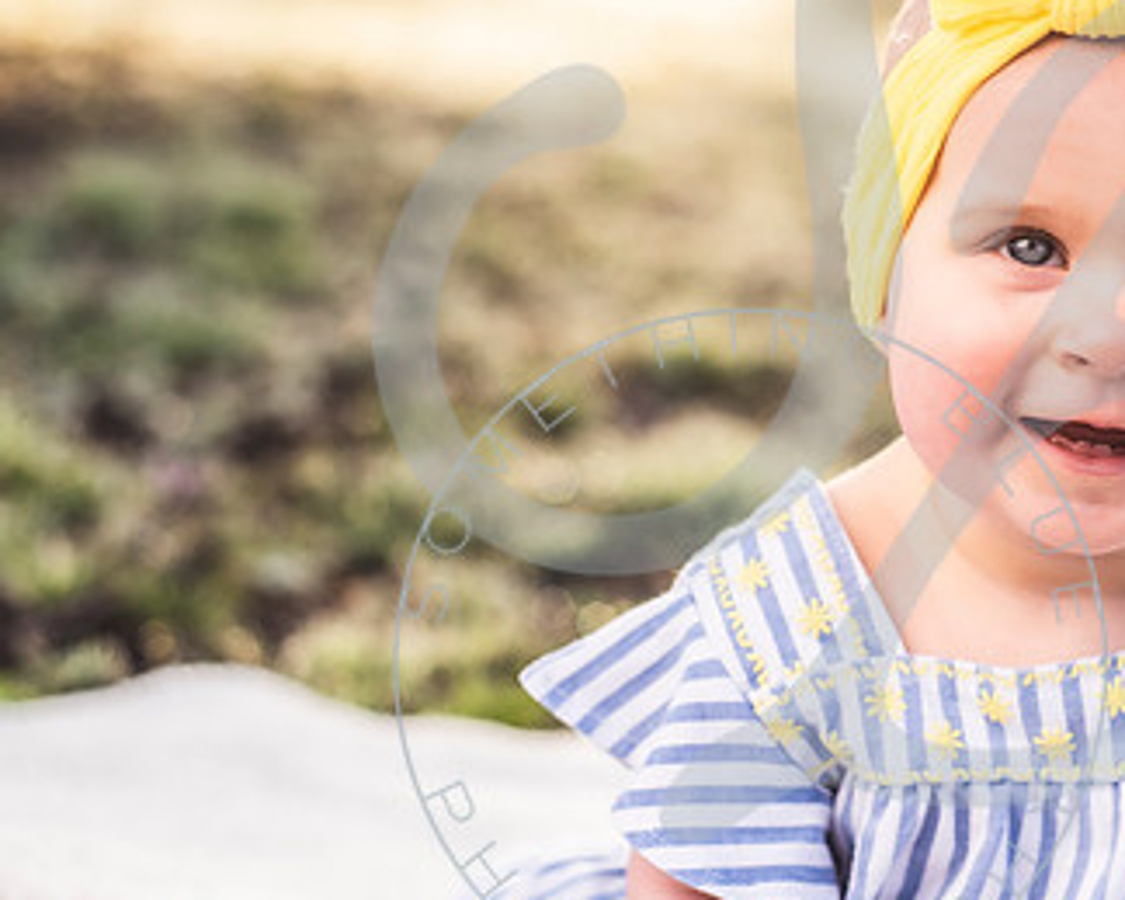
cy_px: 374
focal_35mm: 84
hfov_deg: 22.4
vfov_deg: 18.3
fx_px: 2796
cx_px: 924
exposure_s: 1/320
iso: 100
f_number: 2.8
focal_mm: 50
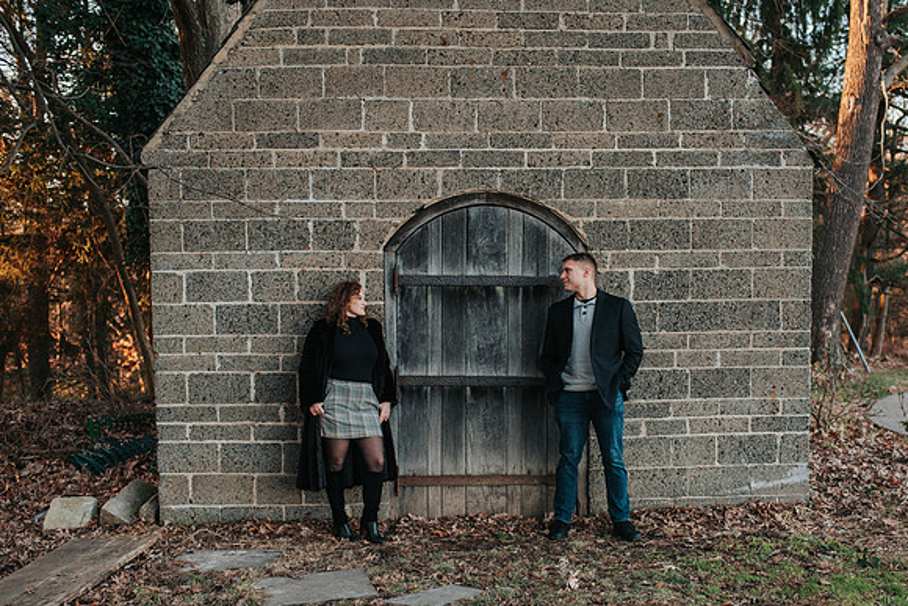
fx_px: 1068
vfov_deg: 31.6
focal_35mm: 42
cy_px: 367
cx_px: 502
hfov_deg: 46.0
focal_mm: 35
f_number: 2.8
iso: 800
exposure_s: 1/500
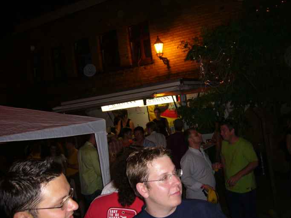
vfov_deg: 39.6
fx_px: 302
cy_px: 110
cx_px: 149
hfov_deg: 51.4
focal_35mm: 36
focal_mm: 5.8
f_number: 2.8
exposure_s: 1/60
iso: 160
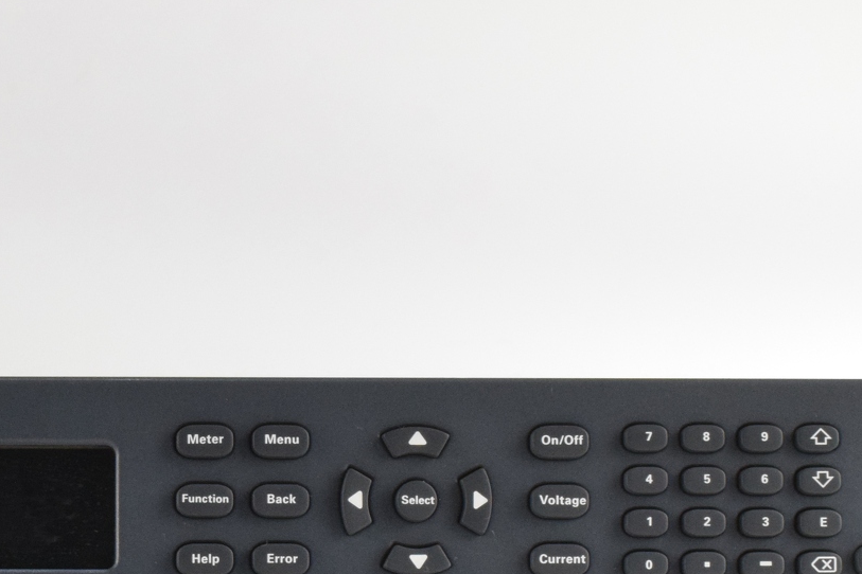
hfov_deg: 15.3
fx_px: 3167
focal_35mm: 132
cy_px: 641
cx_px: 36
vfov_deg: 10.2
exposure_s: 1/30
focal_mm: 35
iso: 1600
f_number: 22
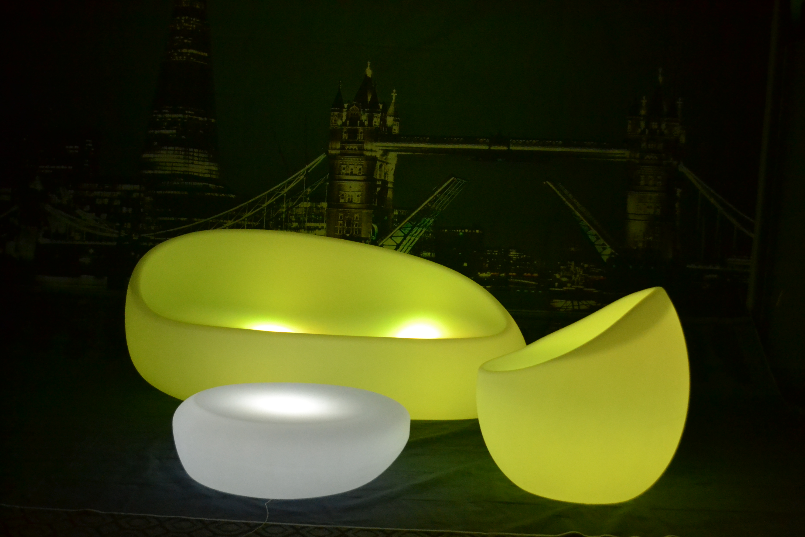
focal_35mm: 36
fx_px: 805
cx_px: 402
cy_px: 268
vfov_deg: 36.9
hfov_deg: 53.1
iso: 2800
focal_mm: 24
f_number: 4
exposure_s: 1/60
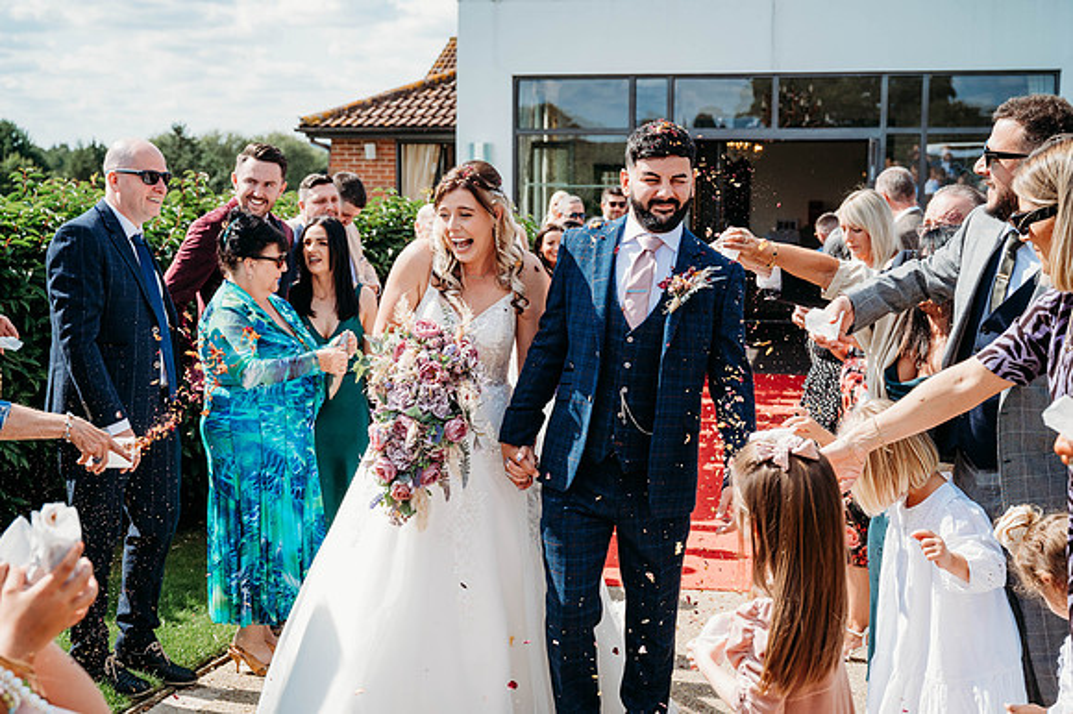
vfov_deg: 28.6
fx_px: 1400
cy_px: 357
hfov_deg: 41.9
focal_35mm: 47
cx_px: 536
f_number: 5
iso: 280
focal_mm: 47
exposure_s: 1/800
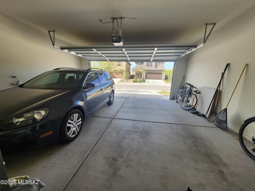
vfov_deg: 89.9
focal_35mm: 13
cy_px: 96
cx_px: 128
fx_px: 96
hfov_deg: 106.2
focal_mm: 1.74
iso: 40
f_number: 2.2
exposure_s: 1/143
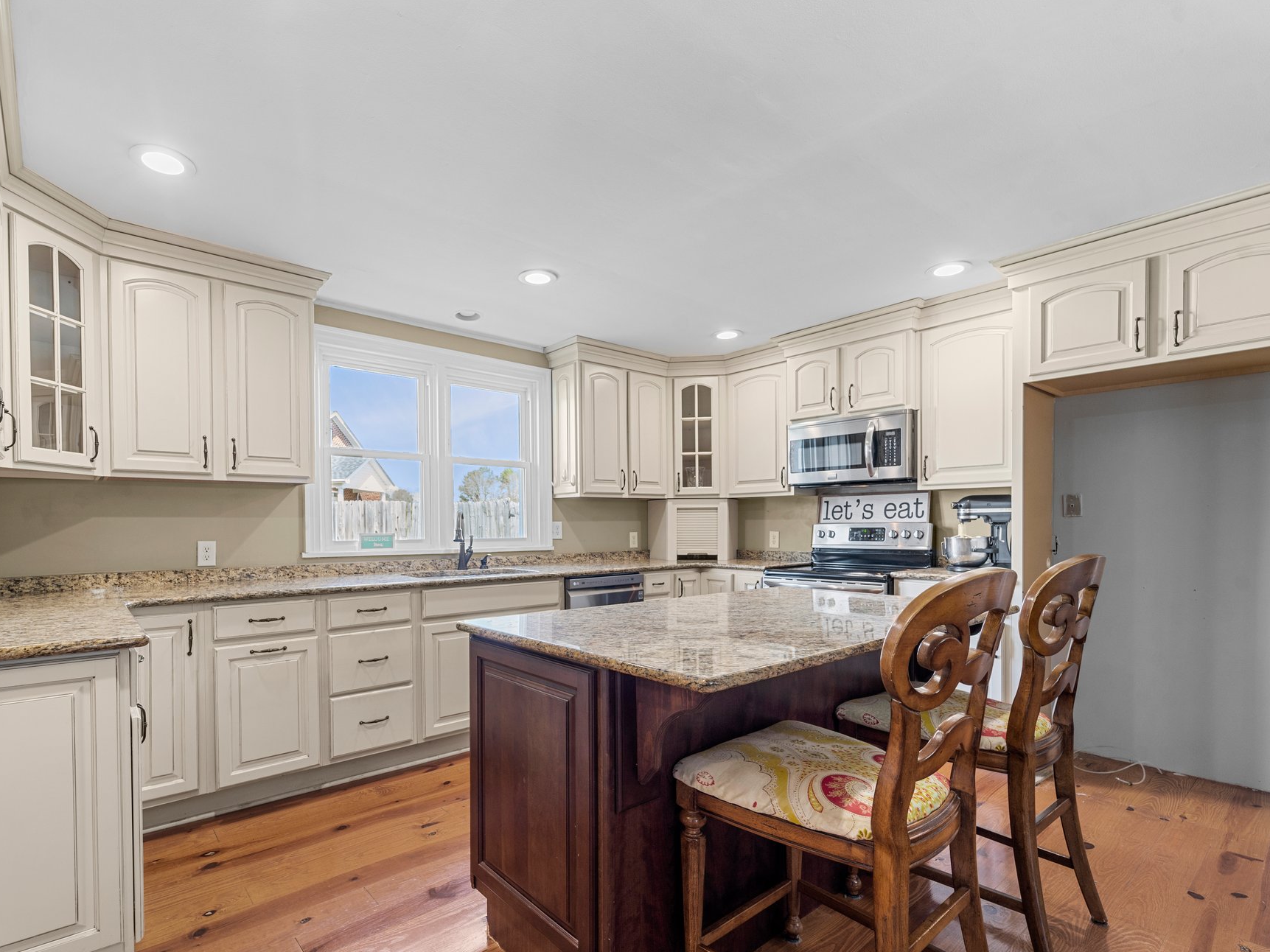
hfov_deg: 94.2
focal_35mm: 16
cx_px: 568
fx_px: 587
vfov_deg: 78.0
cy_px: 500
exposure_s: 1/2
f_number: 9
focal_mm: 14
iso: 125
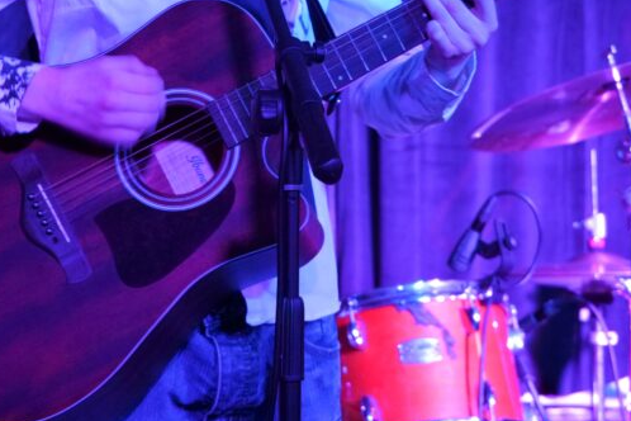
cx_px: 289
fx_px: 3312
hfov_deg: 10.9
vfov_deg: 7.2
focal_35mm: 189
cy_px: -4
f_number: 5.8
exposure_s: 1/15
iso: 6400
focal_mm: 92
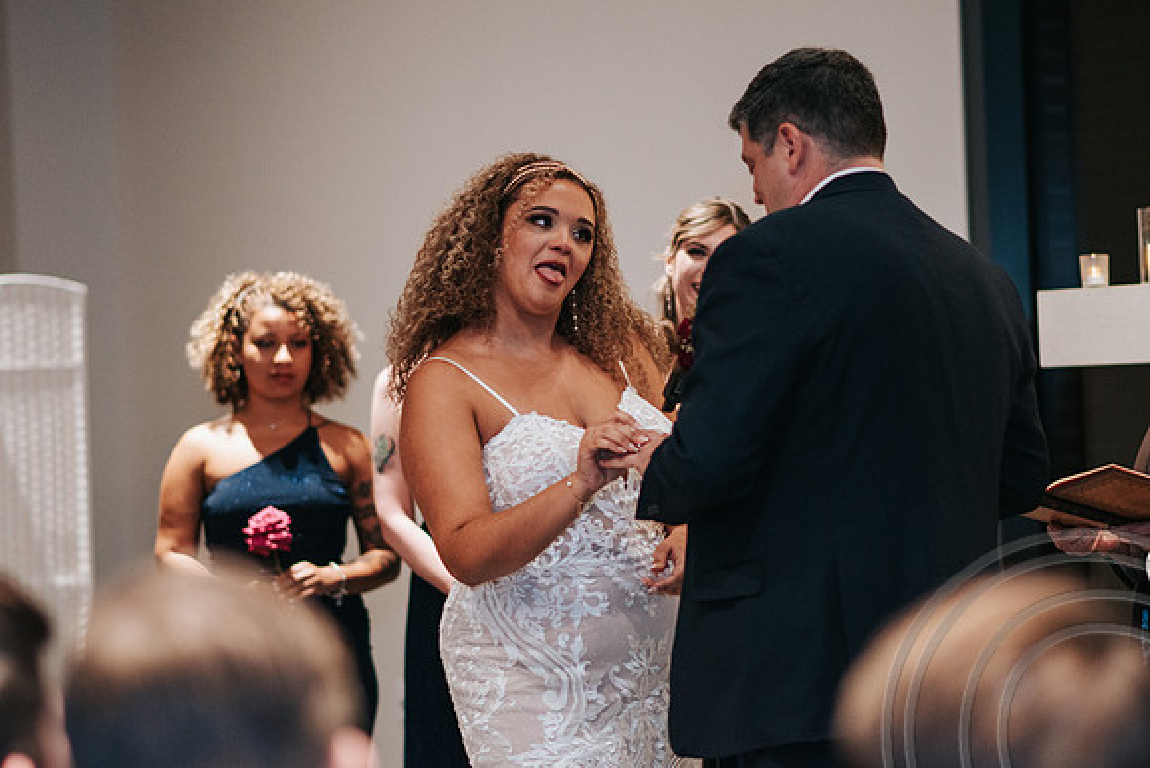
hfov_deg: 16.1
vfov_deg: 10.8
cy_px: 384
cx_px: 575
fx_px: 4074
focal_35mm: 128
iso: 800
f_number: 1.8
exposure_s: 1/160
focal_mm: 85
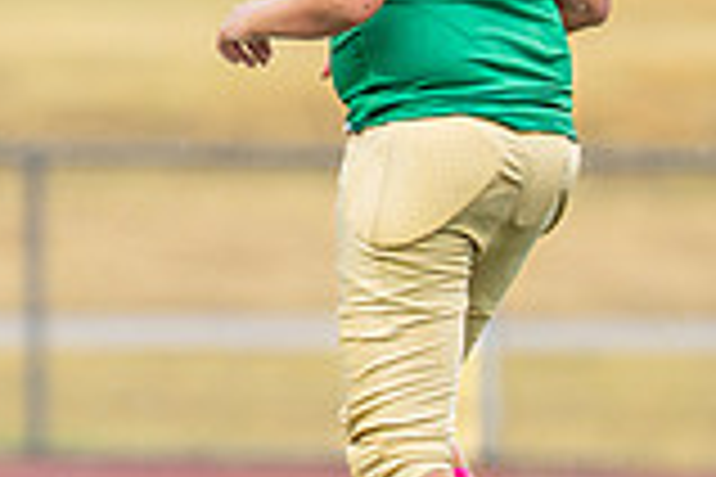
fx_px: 24501
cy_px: 6
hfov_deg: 1.7
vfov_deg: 1.1
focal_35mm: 1232
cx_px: -449
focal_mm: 200
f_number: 2.8
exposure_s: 1/1000
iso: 500
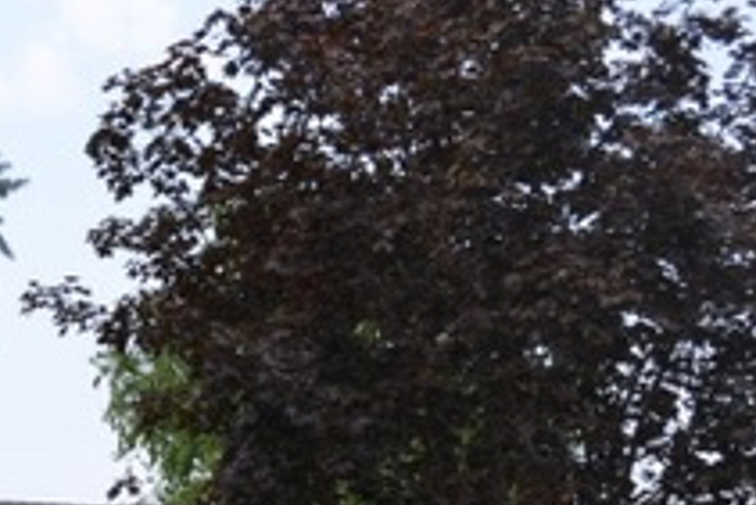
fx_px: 2101
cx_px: -64
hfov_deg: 19.6
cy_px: 750
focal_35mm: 100
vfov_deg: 13.0
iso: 100
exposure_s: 1/160
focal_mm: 22
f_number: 6.3
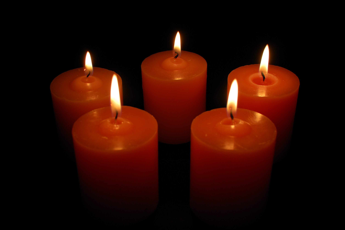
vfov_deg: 28.9
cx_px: 172
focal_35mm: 46
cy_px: 115
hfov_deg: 42.4
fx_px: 445
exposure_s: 1/30
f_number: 8
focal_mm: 31
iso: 200
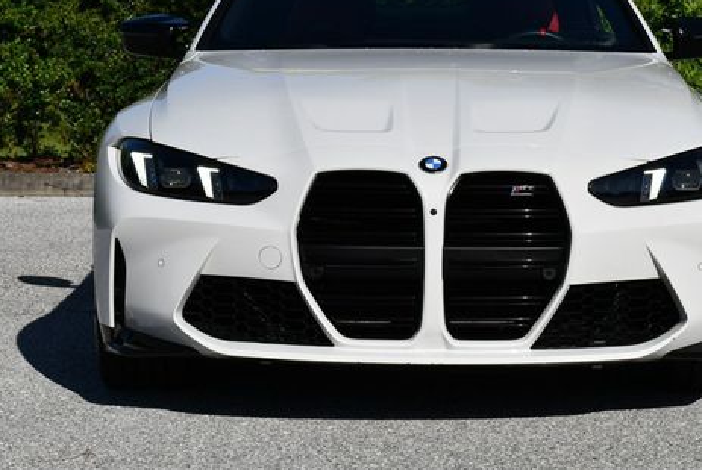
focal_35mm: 116
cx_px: 425
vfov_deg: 11.8
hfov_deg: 17.6
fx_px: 2265
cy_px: 162
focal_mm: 42
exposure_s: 1/400
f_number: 10
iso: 100
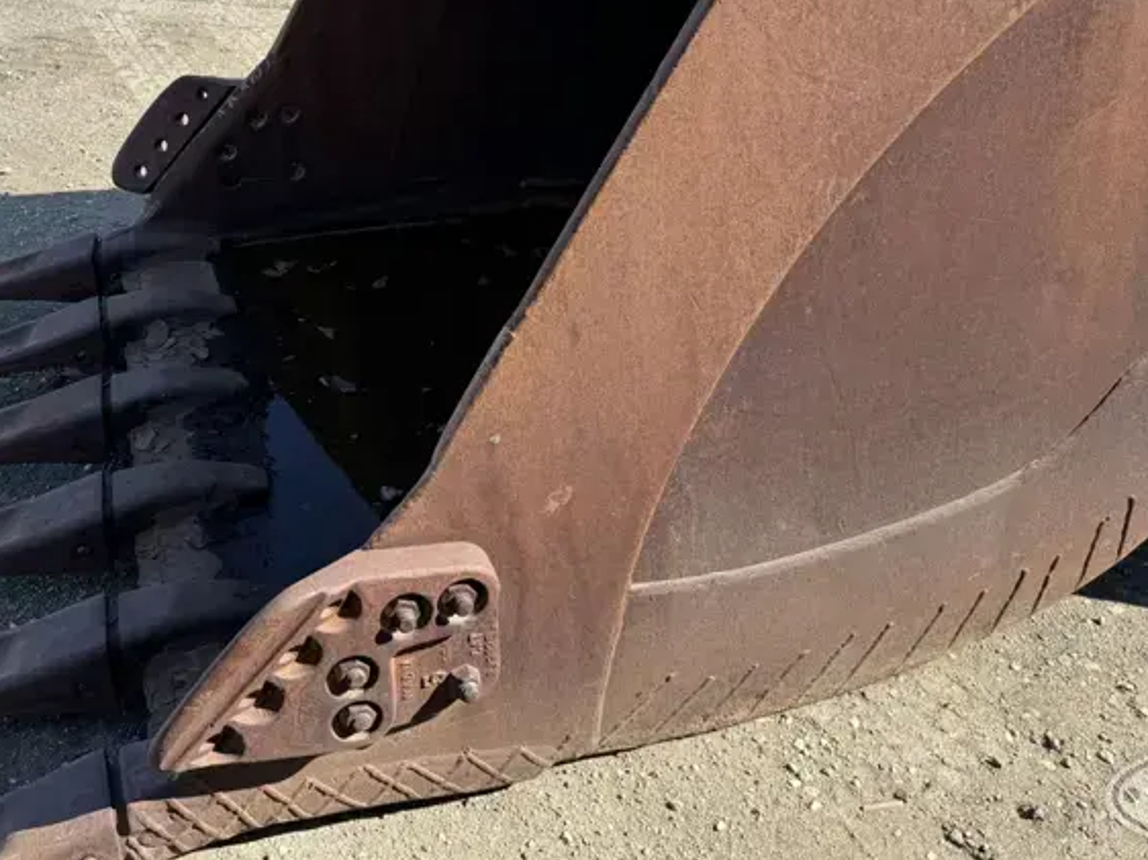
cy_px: 143
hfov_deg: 45.6
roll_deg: -0.4
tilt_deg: -21.8
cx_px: 486
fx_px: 1359
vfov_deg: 33.8
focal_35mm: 41
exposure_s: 1/1923
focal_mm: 6.86
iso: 80
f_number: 1.78
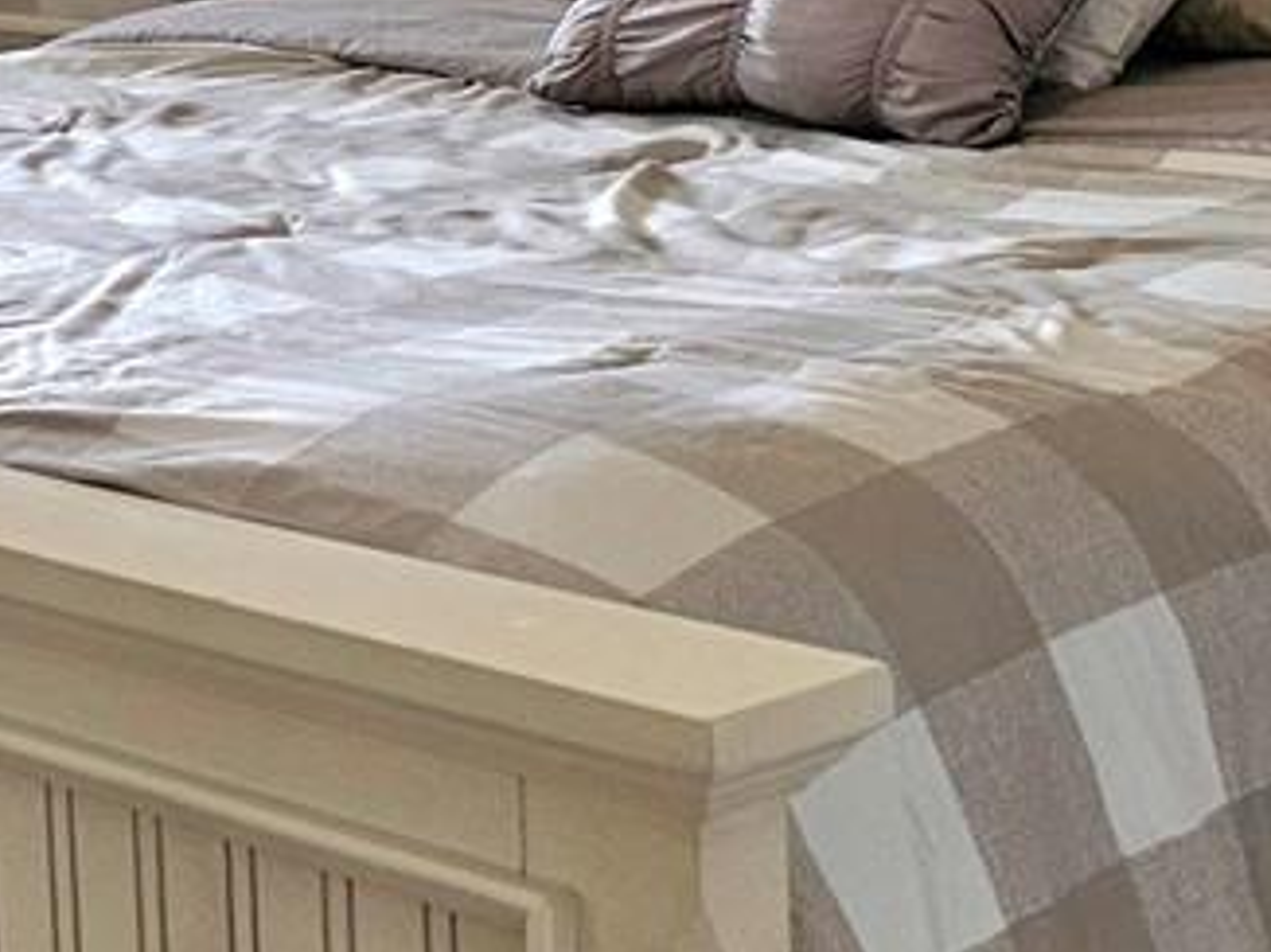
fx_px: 4146
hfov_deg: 15.4
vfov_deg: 12.9
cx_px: -908
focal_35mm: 113
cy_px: -70
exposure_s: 1/182
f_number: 1.7
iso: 64
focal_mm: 6.3
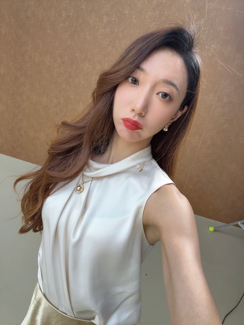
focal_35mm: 23
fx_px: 216
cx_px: 122
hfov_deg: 58.9
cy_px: 162
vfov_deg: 73.9
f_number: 1.9
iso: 160
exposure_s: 1/60
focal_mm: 2.69
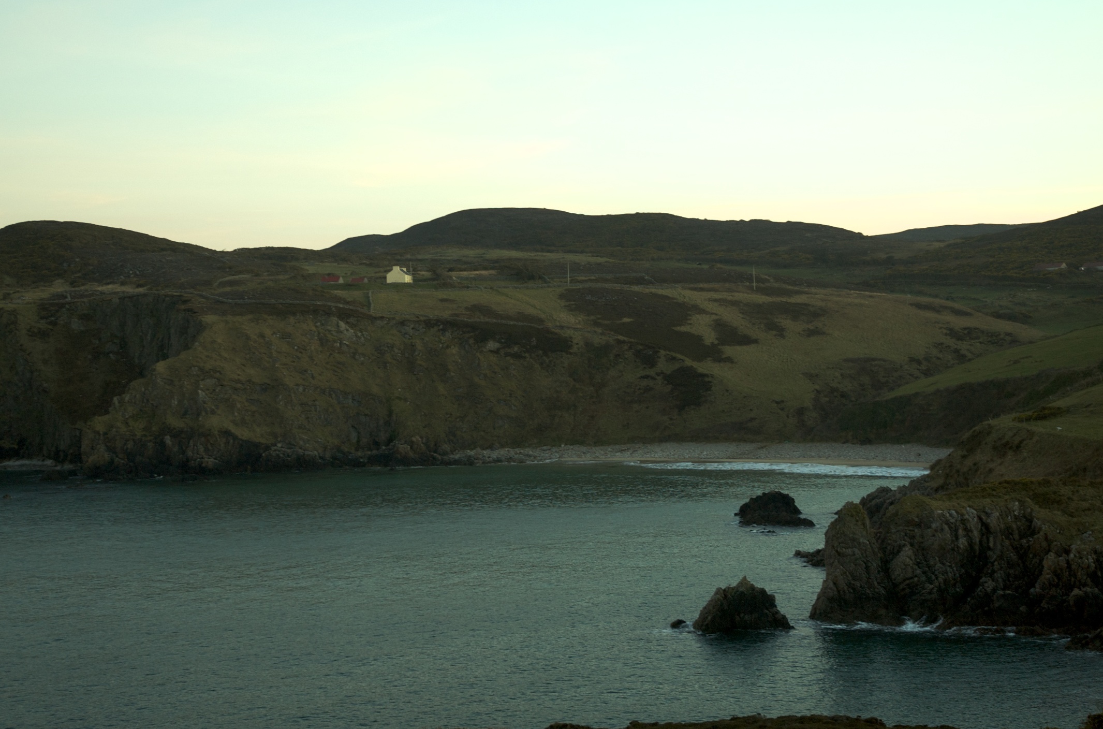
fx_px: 1882
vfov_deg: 21.9
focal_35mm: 62
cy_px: 377
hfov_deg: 32.7
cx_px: 581
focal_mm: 35
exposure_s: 1/50
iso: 200
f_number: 4.2
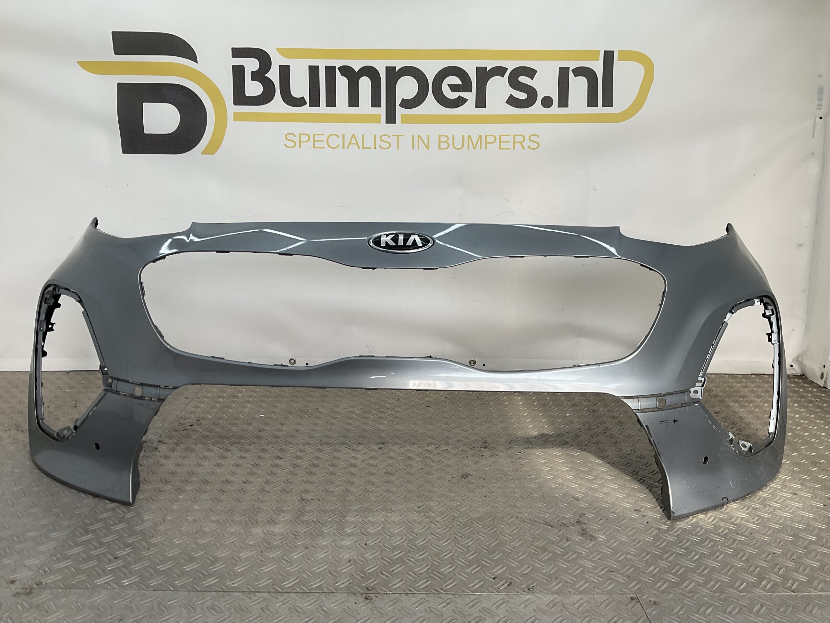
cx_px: 415
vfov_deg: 48.2
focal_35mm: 29
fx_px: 695
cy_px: 312
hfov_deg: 61.7
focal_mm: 3
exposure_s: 1/276
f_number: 1.8
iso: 16
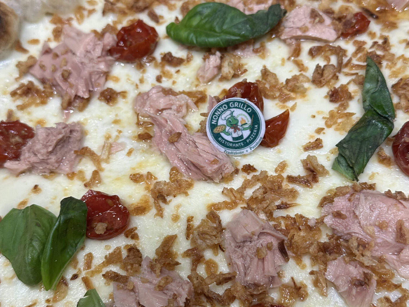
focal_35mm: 44
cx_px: 209
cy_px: 161
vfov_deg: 32.9
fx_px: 520
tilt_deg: -54.9
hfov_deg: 42.9
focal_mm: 6.86
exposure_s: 1/100
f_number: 1.78
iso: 100
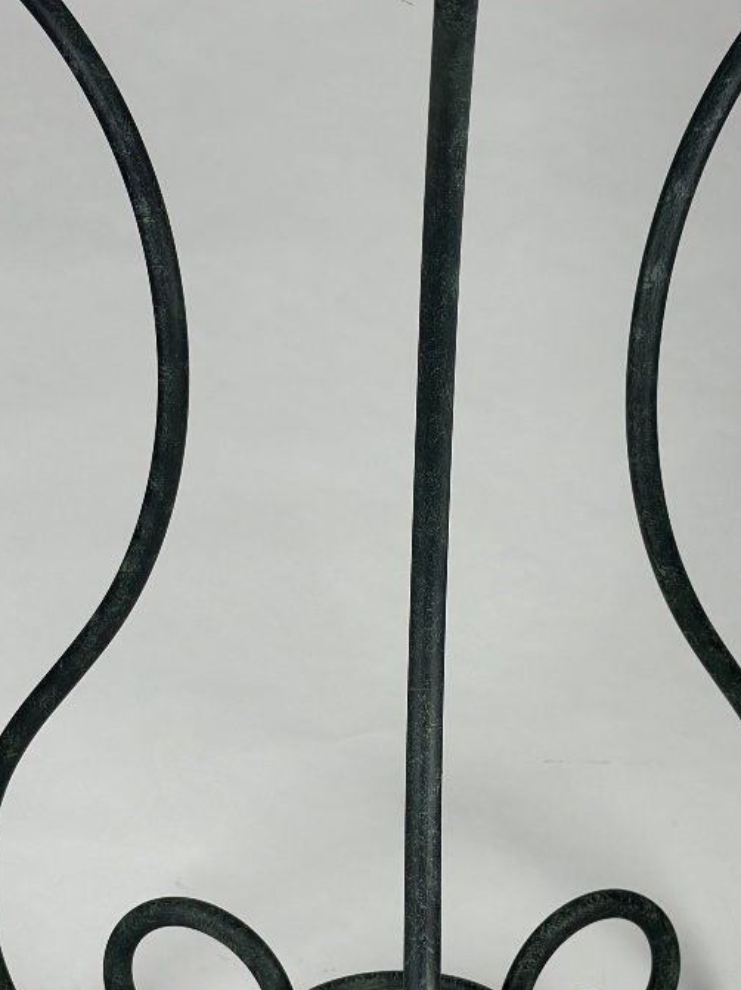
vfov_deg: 22.7
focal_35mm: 86
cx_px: 397
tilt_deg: -18.9
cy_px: 638
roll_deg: -1.1
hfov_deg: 17.2
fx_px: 2456
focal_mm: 6.86
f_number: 1.78
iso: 64
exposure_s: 1/100
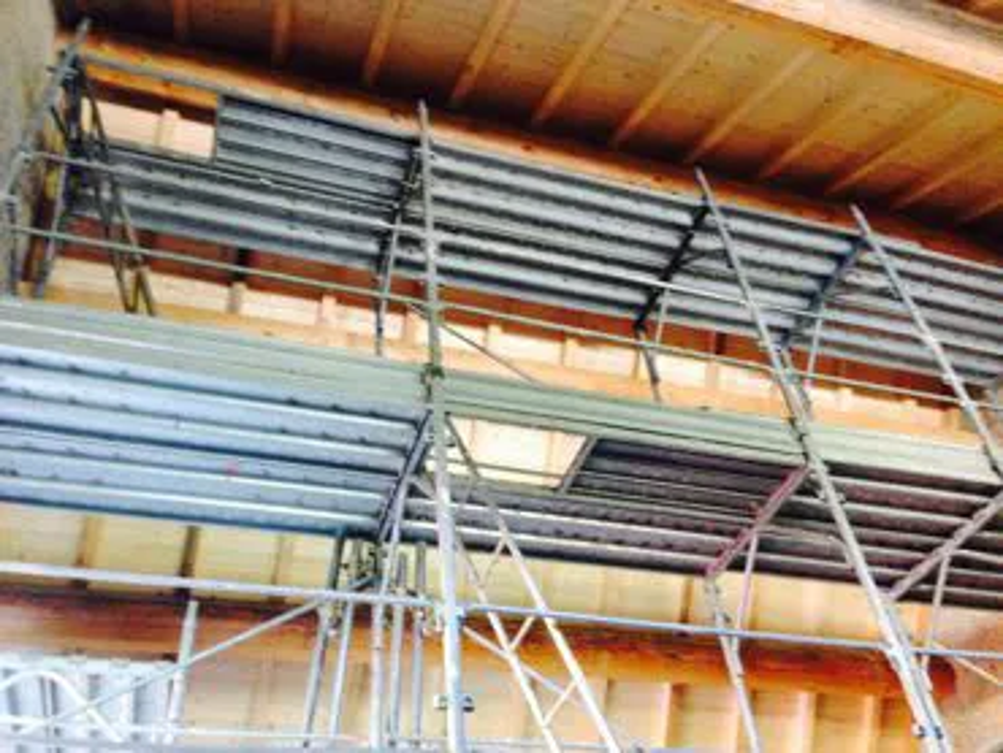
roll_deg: +2.7
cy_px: 376
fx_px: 957
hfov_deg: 55.3
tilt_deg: +43.0
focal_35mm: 33
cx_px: 502
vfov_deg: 43.0
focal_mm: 4.12
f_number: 2.4
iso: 320
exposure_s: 1/20
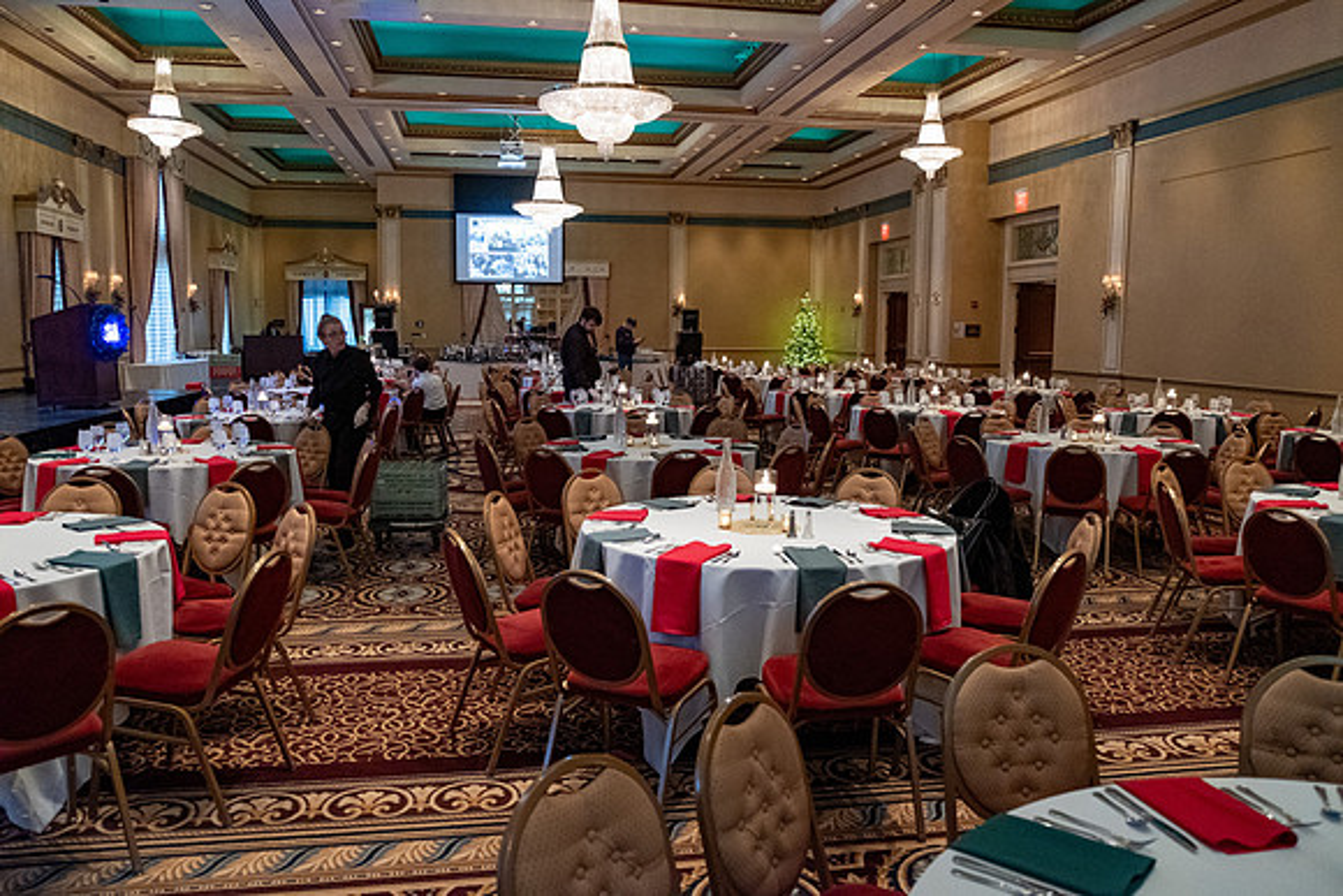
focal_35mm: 27
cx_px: 672
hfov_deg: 67.4
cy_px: 448
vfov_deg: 48.0
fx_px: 1007
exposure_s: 1/80
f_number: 2.8
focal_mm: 18
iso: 2500
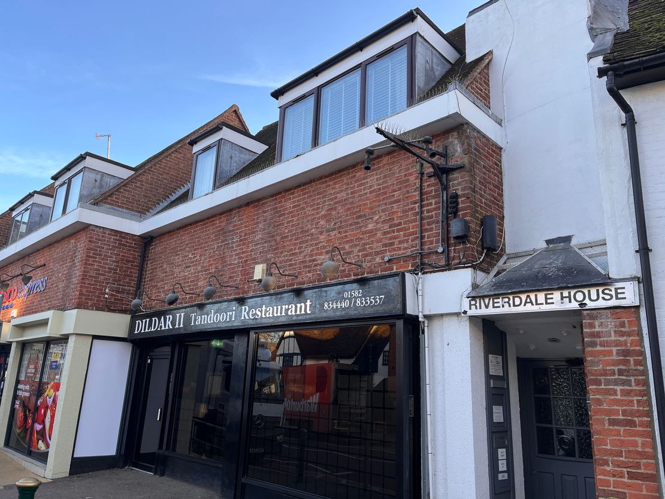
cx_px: 332
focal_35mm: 26
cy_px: 250
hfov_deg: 67.3
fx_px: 500
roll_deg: -3.0
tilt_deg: +15.9
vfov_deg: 53.1
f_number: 1.6
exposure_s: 1/350
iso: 50
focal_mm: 5.1
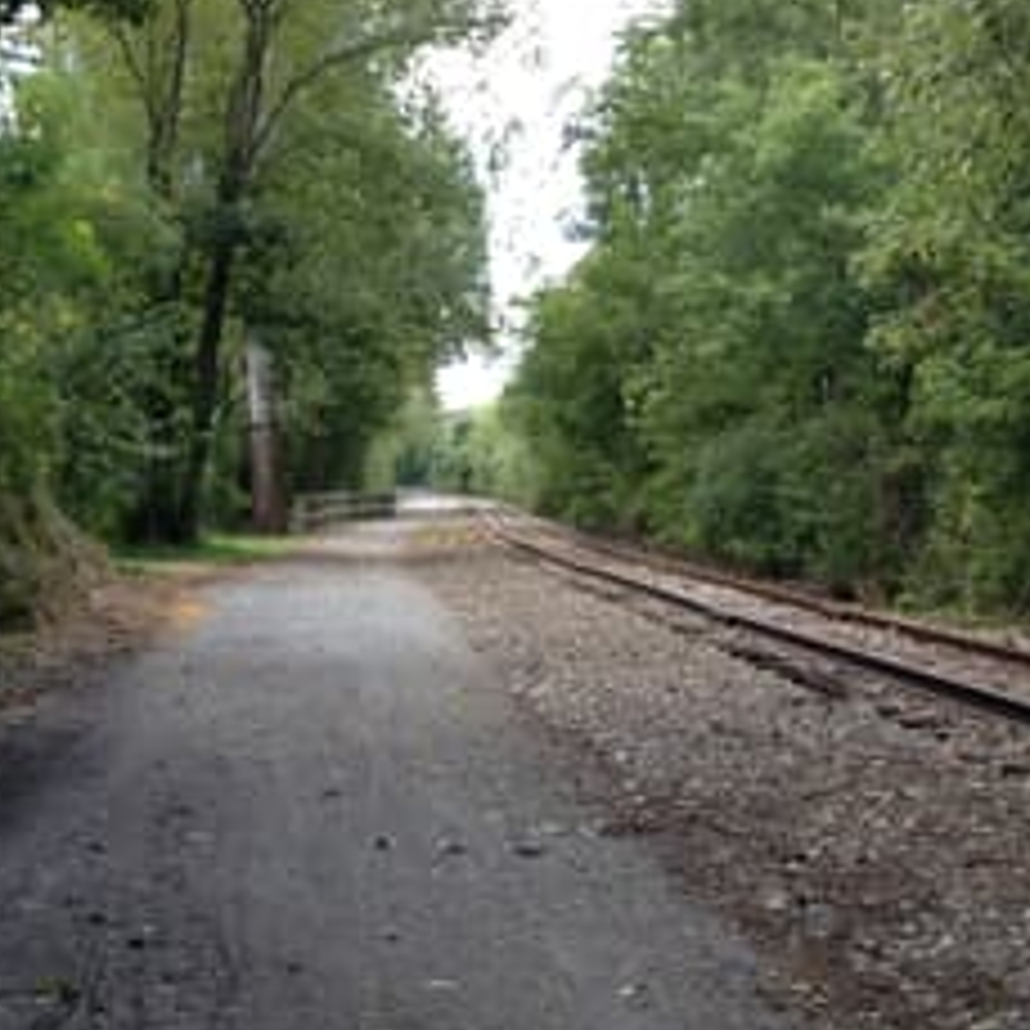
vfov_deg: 24.0
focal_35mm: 72
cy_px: 519
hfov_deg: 24.0
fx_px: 2424
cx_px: 432
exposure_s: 1/120
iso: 80
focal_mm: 4.28
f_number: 2.4
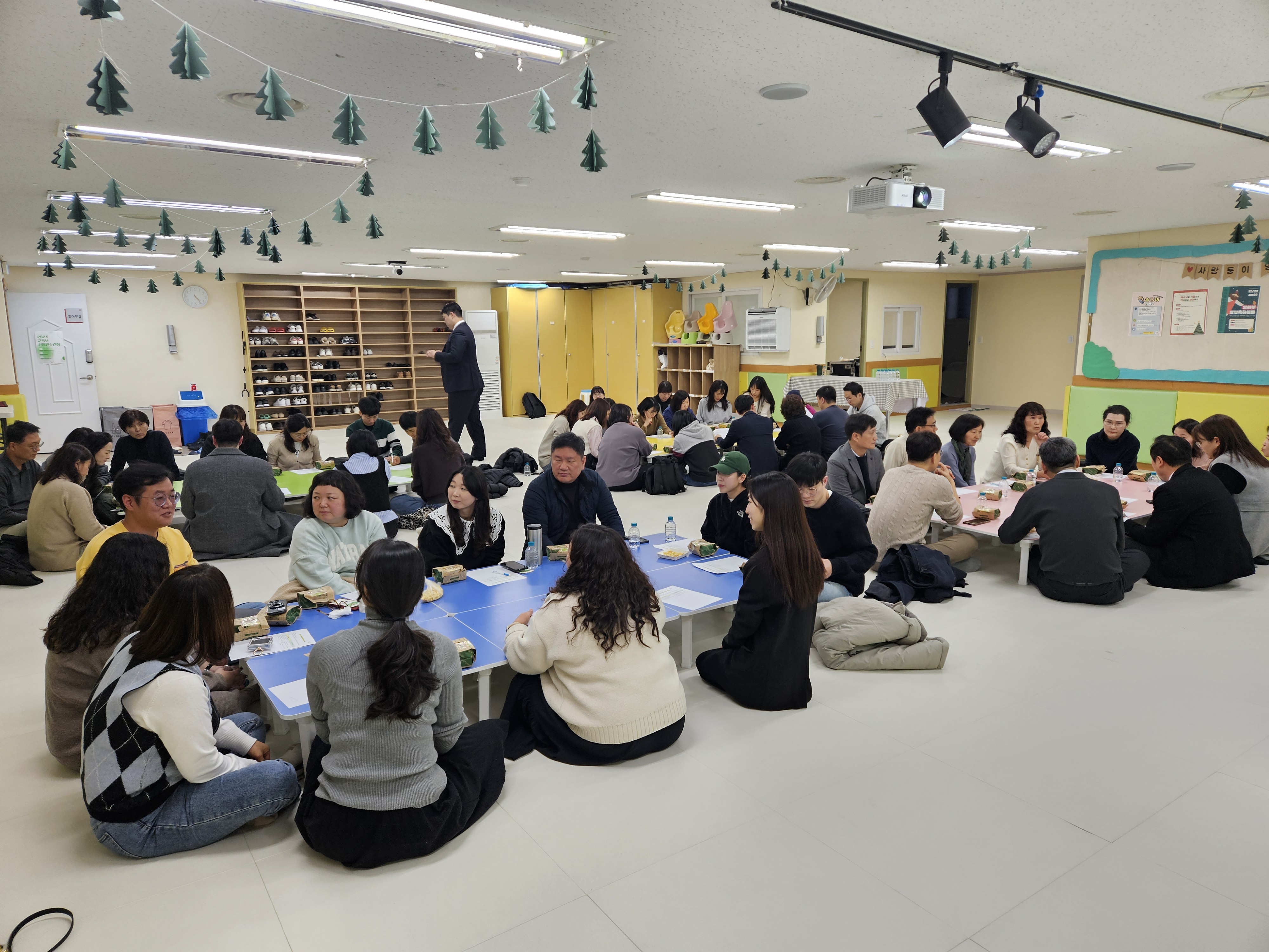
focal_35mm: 23
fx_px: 843
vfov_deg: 58.9
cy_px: 476
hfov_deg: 73.9
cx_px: 634
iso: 80
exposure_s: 1/120
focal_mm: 5.4
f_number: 1.8
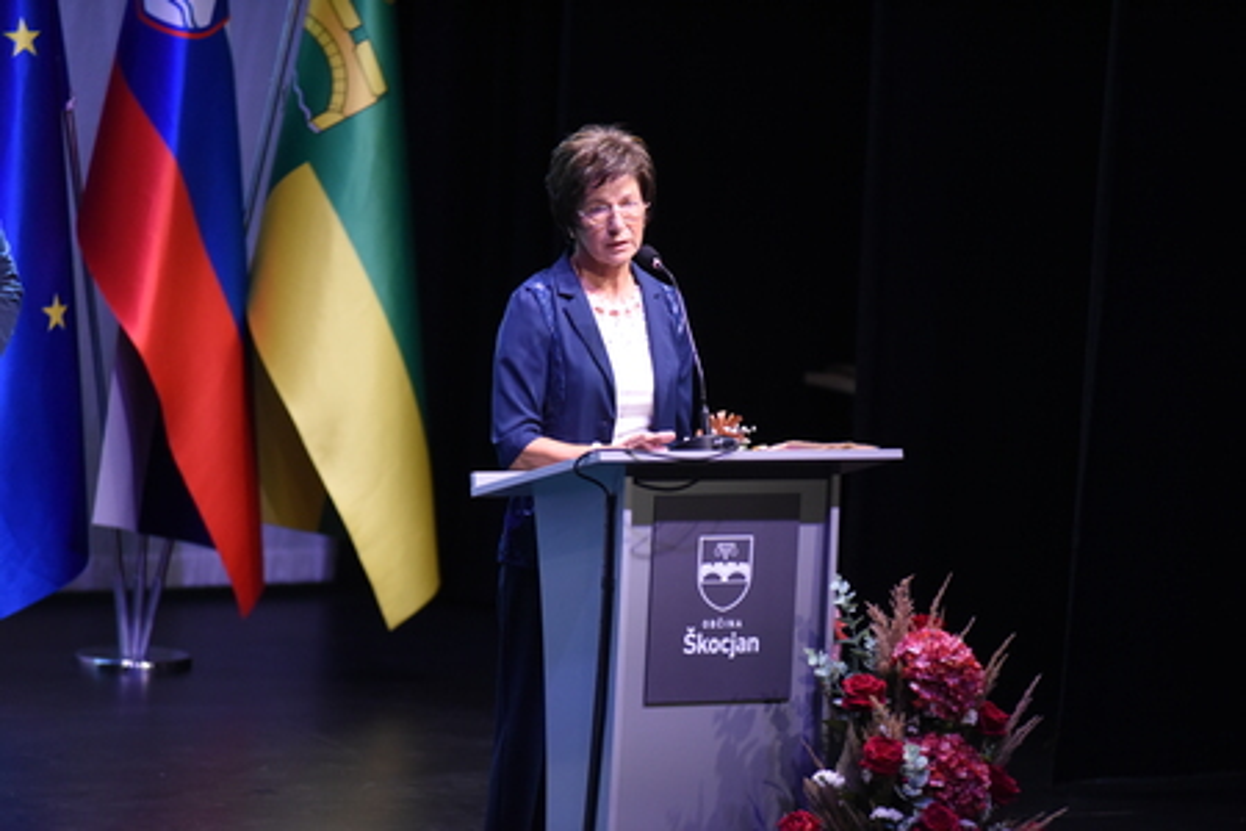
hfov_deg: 10.3
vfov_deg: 6.9
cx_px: 623
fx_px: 6922
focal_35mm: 200
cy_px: 416
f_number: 2.8
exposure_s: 1/200
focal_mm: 200
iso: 4500
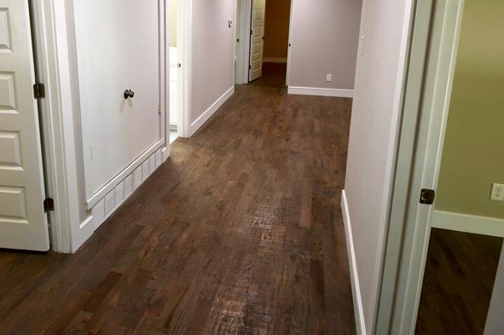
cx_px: 204
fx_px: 364
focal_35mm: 26
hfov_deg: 68.8
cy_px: 92
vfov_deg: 48.0
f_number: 4.5
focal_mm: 10
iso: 200
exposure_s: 1/20
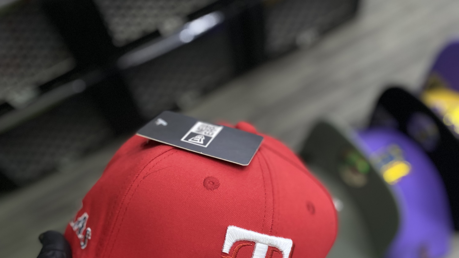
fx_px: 463
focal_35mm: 38
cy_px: 224
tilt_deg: -62.0
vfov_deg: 30.1
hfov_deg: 52.8
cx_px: 229
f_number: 1.8
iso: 320
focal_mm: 4.25
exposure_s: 1/60
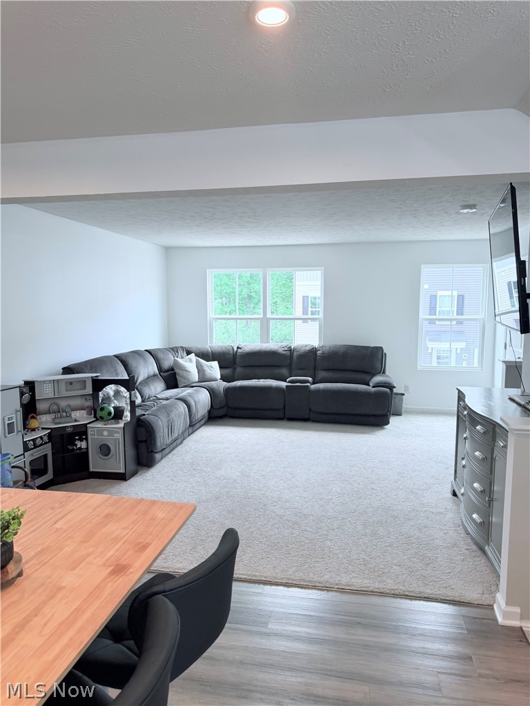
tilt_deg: -6.7
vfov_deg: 71.6
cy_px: 353
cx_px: 265
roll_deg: +2.7
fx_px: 490
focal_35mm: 24
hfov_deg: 56.8
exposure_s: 1/120
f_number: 1.78
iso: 125
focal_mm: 6.76
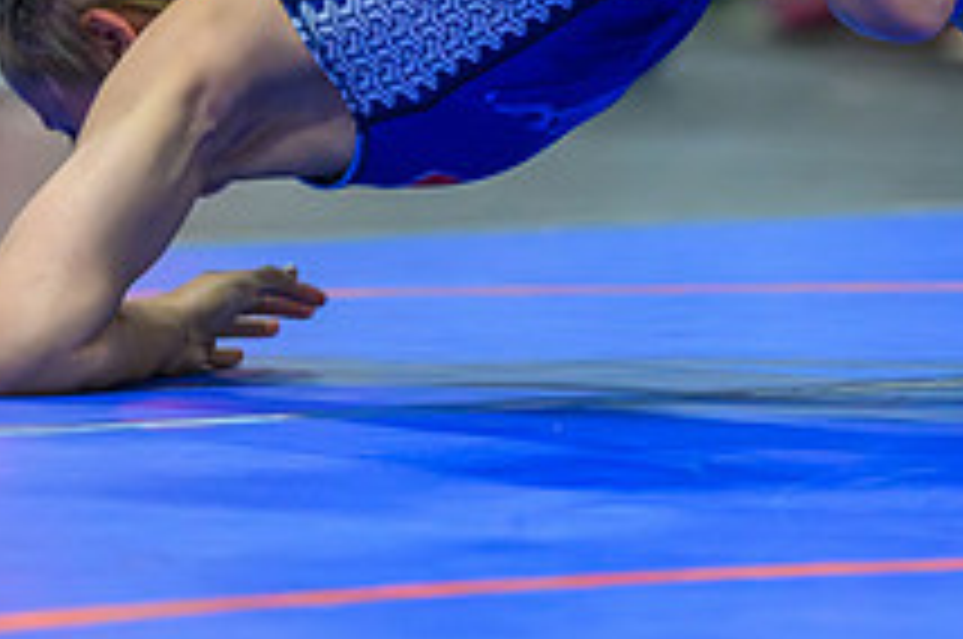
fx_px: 15919
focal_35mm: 596
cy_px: -319
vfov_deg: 2.3
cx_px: 901
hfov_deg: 3.5
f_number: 2.8
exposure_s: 1/800
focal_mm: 180
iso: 11400
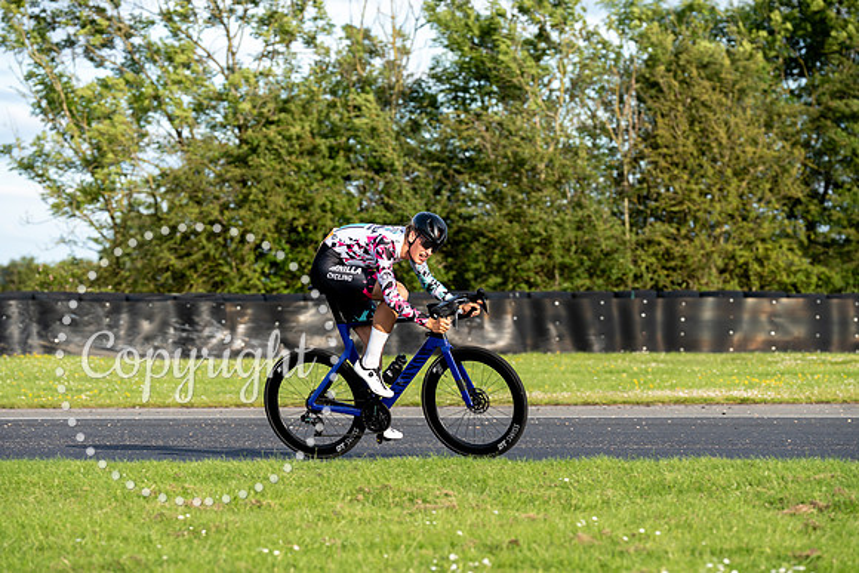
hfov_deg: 13.5
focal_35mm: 152
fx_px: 3628
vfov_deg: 9.0
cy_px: 286
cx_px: 430
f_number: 5
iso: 250
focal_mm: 152
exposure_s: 1/800
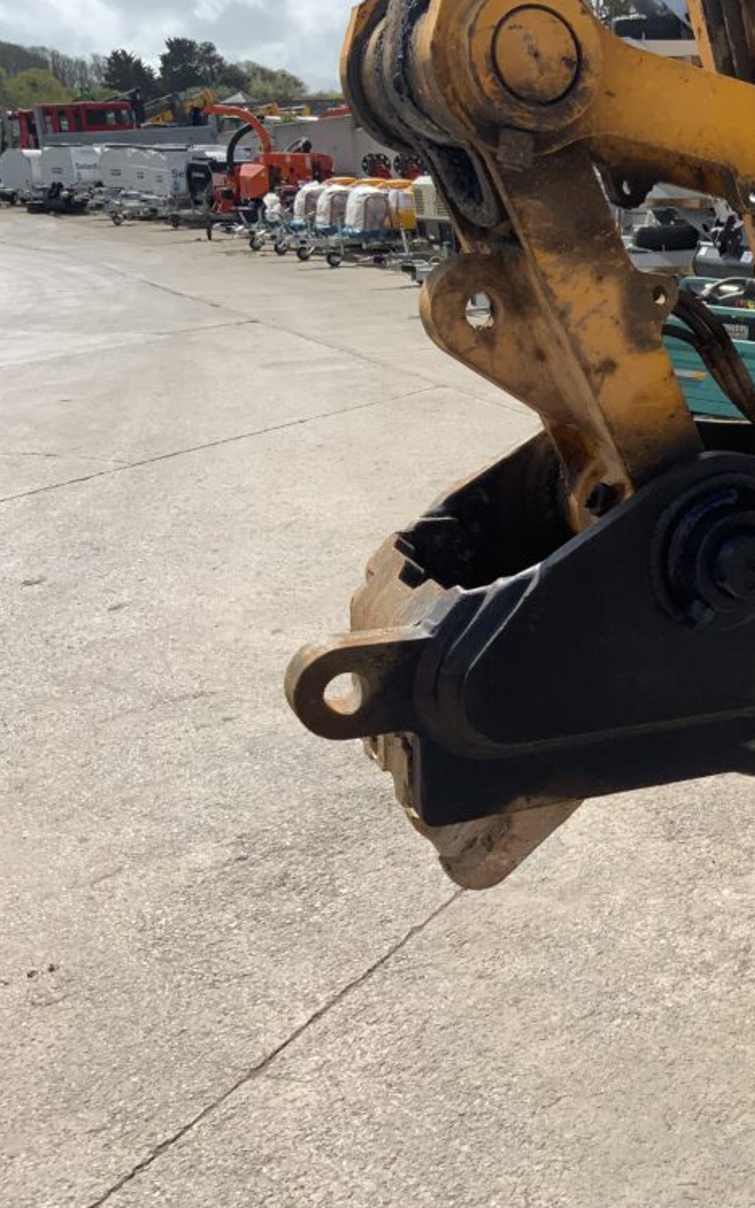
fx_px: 1383
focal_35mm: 42
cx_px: 794
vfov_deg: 47.2
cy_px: 605
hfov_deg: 28.2
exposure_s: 1/2227
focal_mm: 3
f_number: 1.8
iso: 20
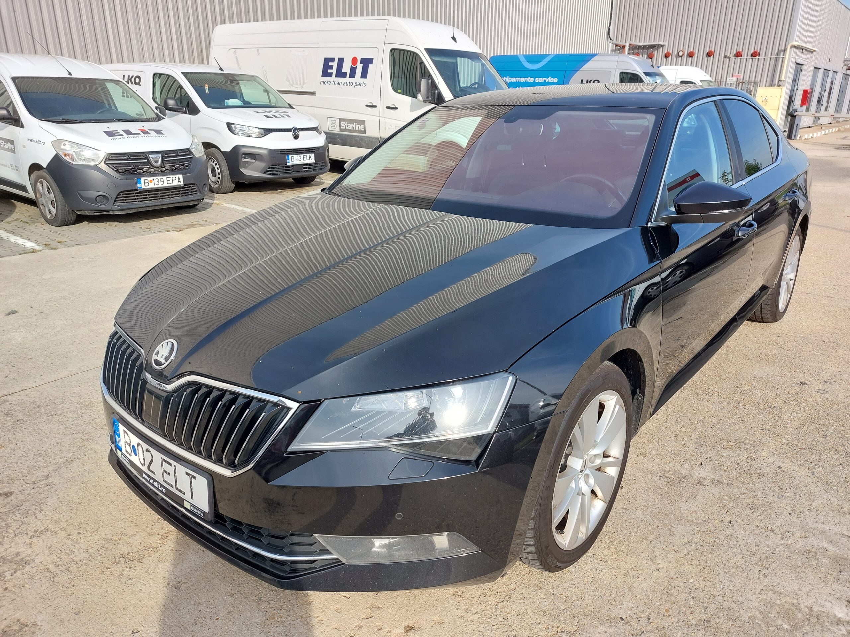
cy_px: 318
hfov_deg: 69.4
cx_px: 425
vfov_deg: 54.9
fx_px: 614
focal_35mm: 25
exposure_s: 1/368
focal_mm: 5.23
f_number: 1.8
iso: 25
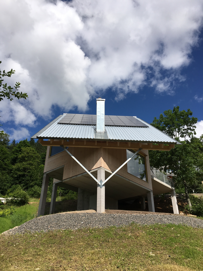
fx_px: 227
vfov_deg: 61.7
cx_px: 102
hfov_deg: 48.2
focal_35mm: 29
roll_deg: +0.2
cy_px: 136
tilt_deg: +29.6
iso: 25
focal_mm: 4.15
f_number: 2.2
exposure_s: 1/2849
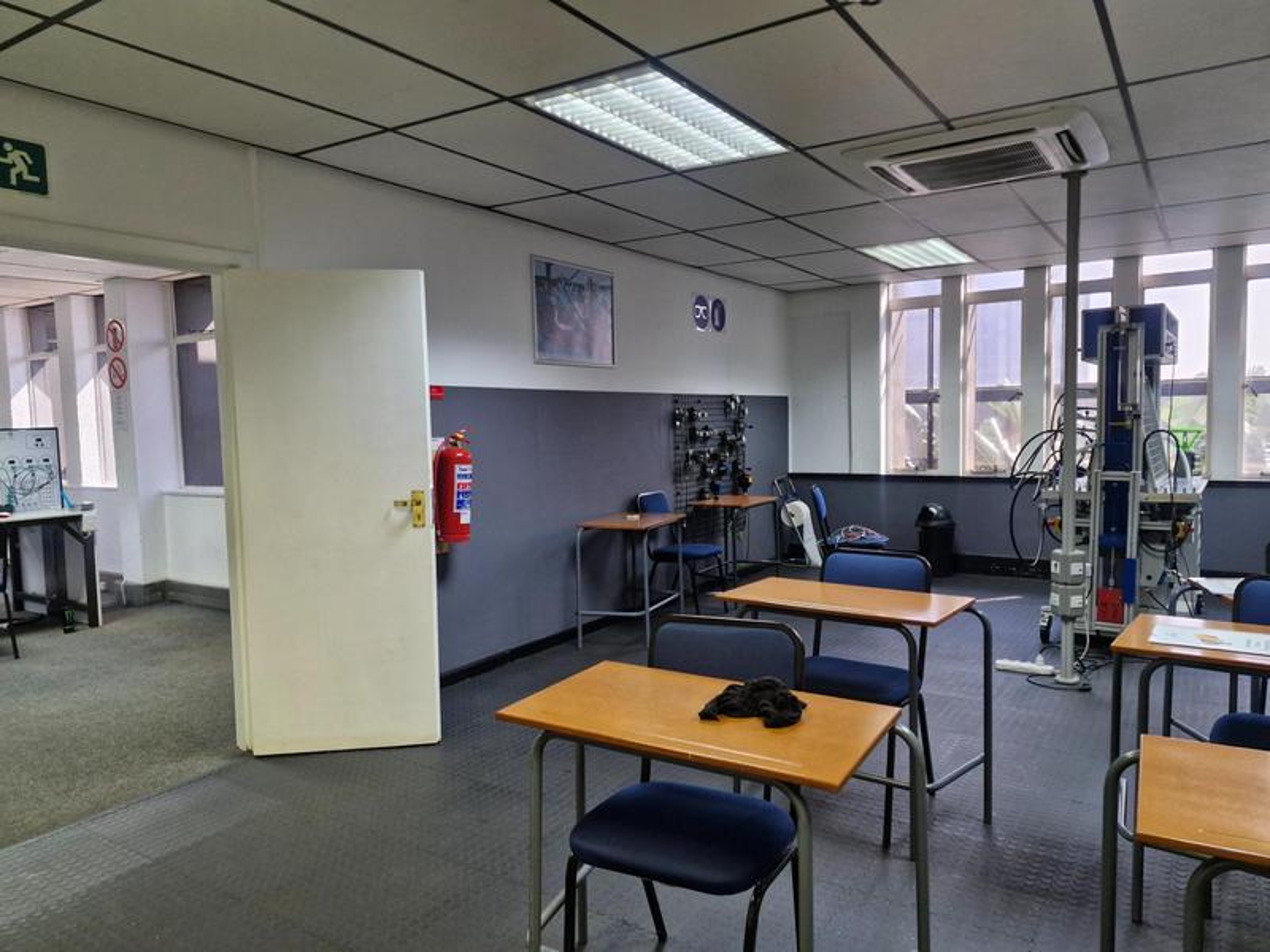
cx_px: 635
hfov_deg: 73.9
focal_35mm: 23
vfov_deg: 58.9
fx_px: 844
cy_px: 476
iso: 400
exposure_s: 1/100
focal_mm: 5.54
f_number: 1.8
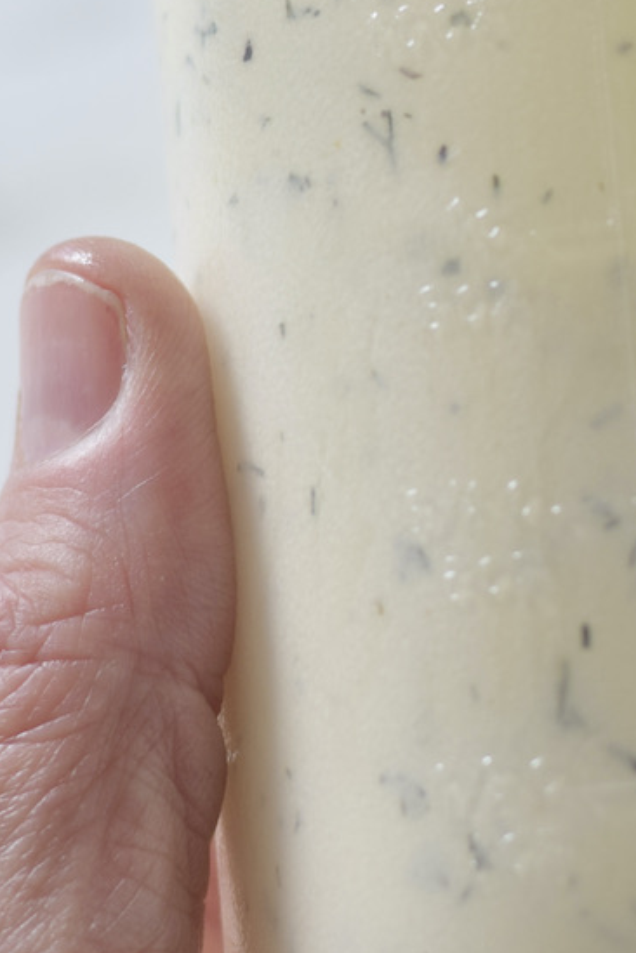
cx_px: 509
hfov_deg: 5.6
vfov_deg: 8.3
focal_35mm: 246
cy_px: 92
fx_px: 6518
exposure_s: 1/80
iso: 100
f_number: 3.5
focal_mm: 50
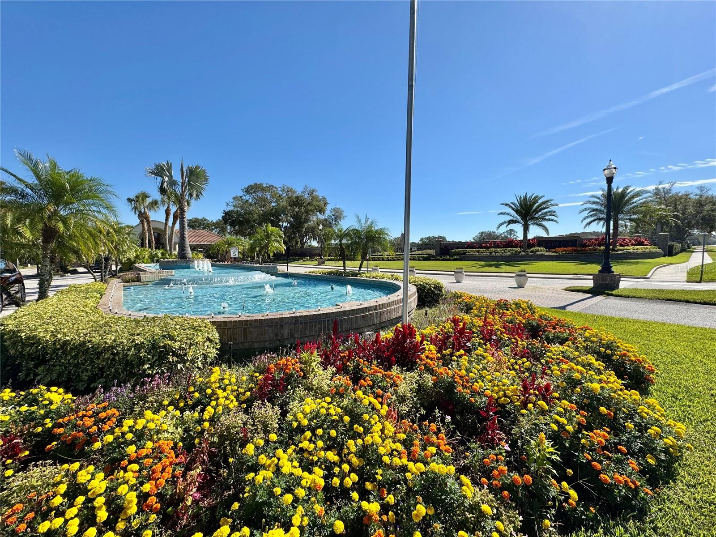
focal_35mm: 14
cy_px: 268
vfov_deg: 85.7
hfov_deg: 102.1
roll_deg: +1.5
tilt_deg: -3.1
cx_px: 358
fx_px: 290
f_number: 2.2
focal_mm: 2.22
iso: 50
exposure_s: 1/2273
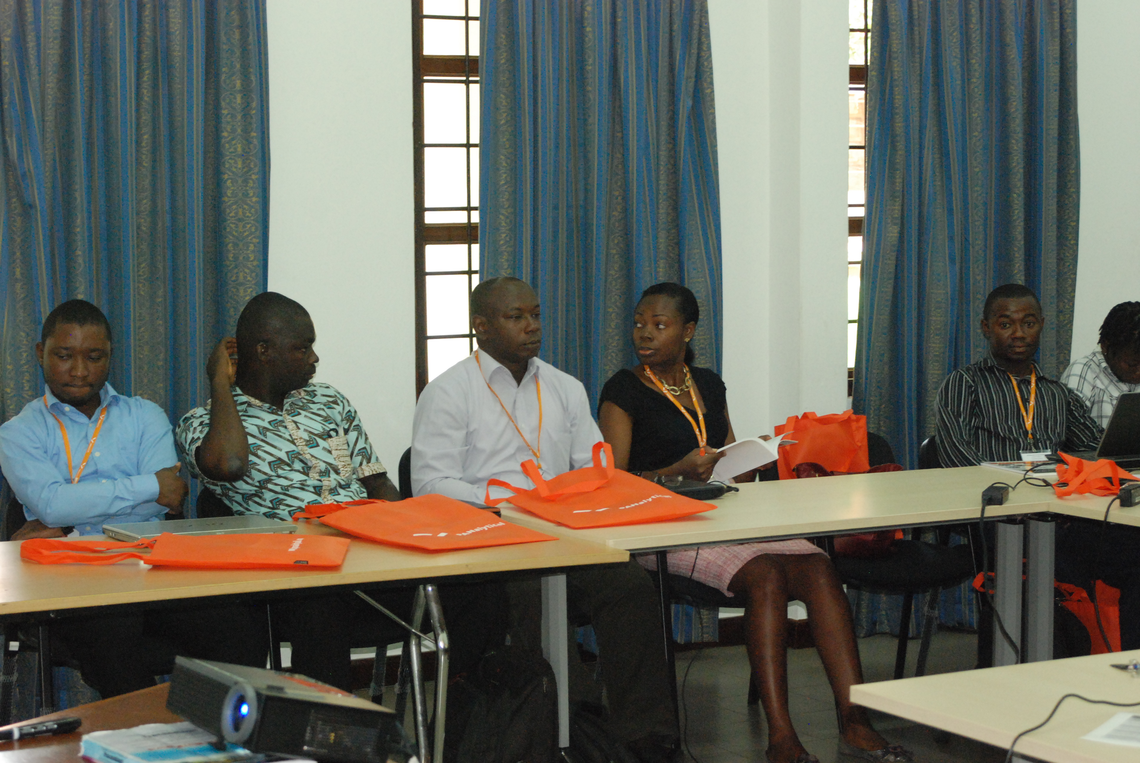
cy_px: 382
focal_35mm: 78
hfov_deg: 26.0
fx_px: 2473
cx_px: 570
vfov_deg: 17.5
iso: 1600
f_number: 5.6
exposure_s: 1/60
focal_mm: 52
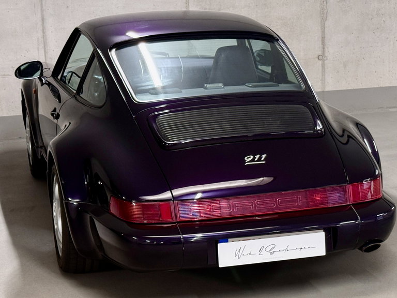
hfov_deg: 39.7
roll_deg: +2.8
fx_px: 550
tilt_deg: -11.4
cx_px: 198
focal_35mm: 48
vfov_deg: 30.3
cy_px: 149
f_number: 1.78
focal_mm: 6.76
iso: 160
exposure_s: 1/50
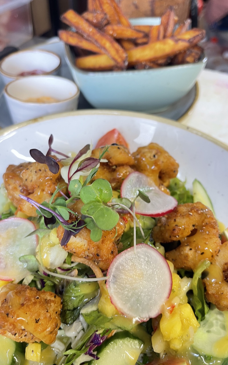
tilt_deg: -47.5
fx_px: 268
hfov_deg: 46.0
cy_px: 181
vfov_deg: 68.4
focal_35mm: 27
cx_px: 110
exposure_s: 1/50
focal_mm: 5.1
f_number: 1.6
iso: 125
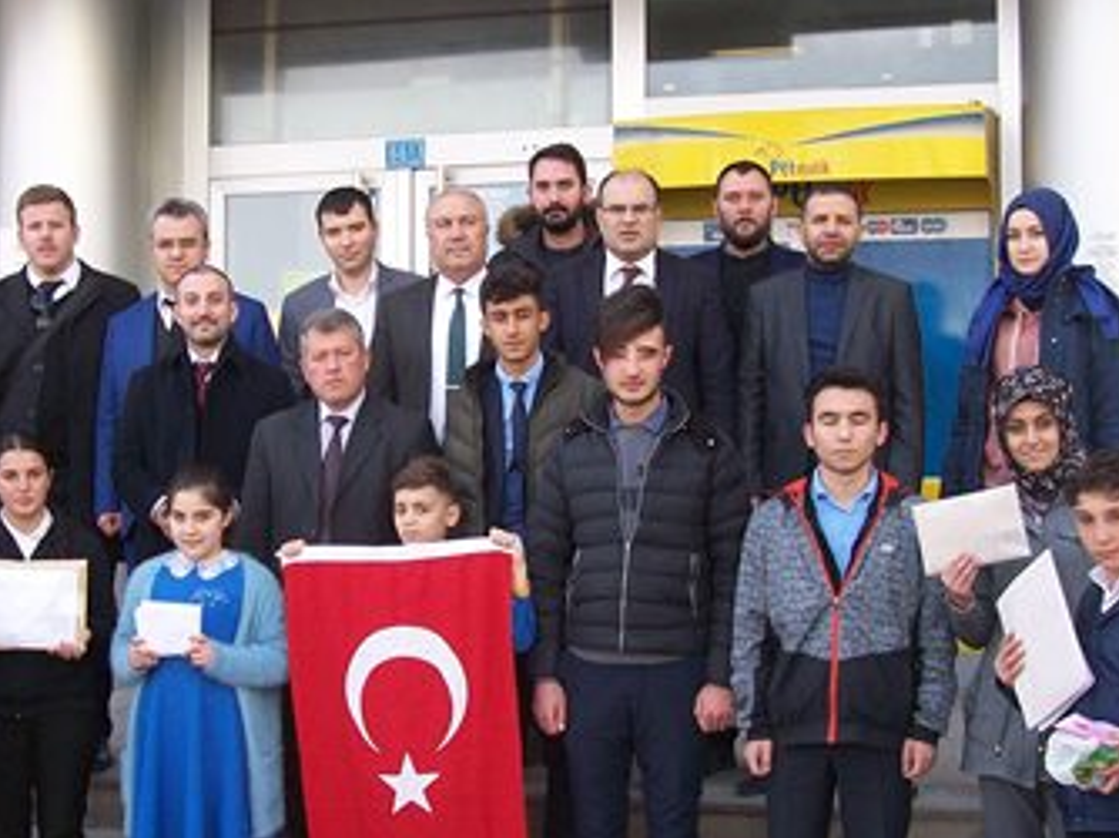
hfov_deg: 28.1
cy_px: 473
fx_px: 2229
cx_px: 449
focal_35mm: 69
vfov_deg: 21.3
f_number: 2.7
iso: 80
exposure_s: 1/253
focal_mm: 6
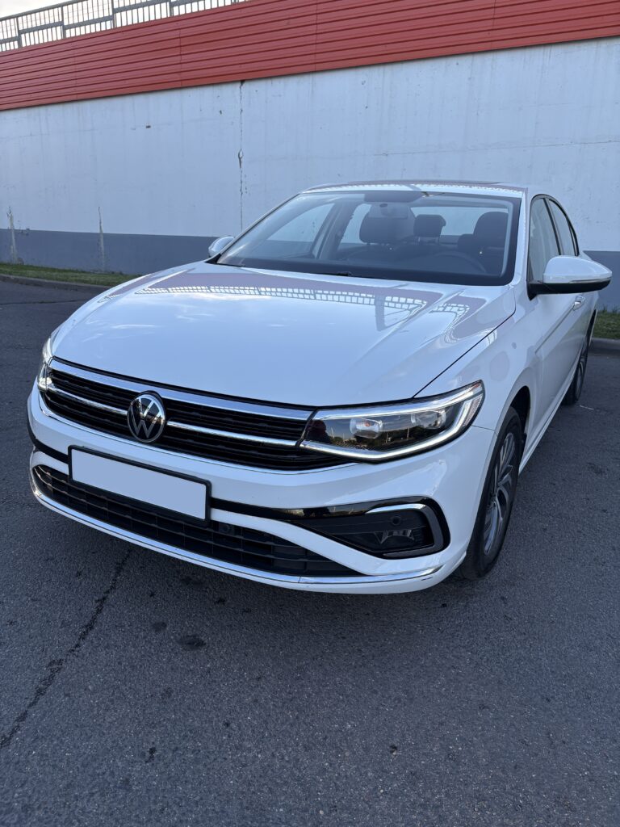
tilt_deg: -14.1
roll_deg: -2.8
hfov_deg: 53.1
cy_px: 414
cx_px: 310
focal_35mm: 26
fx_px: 621
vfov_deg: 67.3
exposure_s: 1/576
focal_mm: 5.96
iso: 50
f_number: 1.6
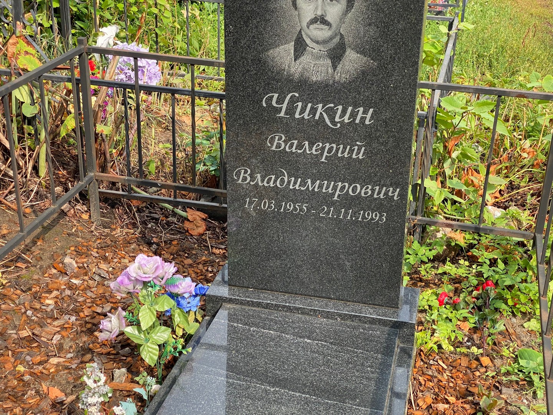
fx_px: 831
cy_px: 208
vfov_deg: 28.0
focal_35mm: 52
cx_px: 276
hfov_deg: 36.8
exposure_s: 1/533
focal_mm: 6
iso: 20
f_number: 2
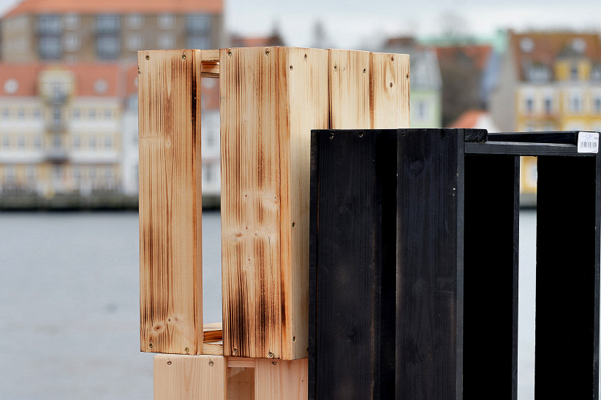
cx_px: 375
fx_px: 2387
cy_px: 263
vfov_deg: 9.6
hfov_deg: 14.3
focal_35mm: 143
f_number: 5.6
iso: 100
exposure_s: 1/100
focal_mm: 98
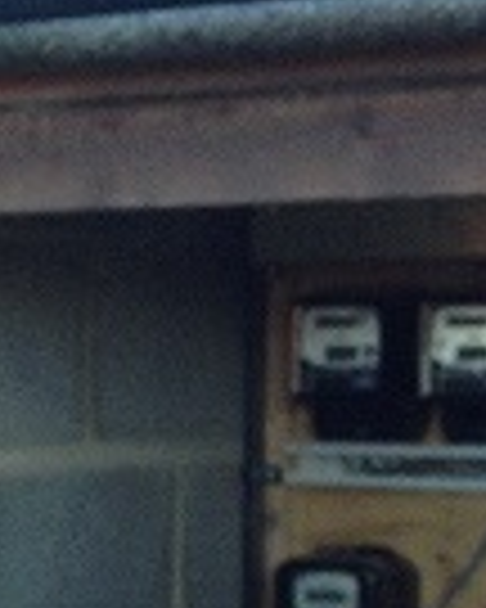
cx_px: -621
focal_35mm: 206
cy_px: 455
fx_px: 3704
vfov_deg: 9.4
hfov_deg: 7.1
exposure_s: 1/120
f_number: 2.4
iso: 80
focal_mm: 4.28
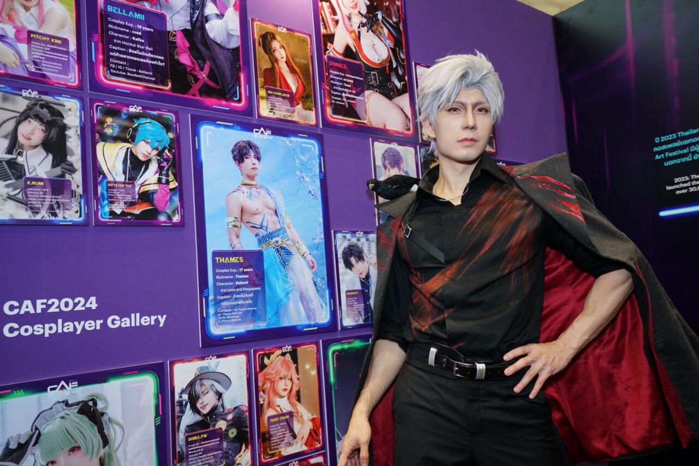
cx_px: 350
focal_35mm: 30
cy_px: 233
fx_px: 583
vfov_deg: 43.6
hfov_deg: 61.9
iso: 1600
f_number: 4
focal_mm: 30
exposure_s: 1/100
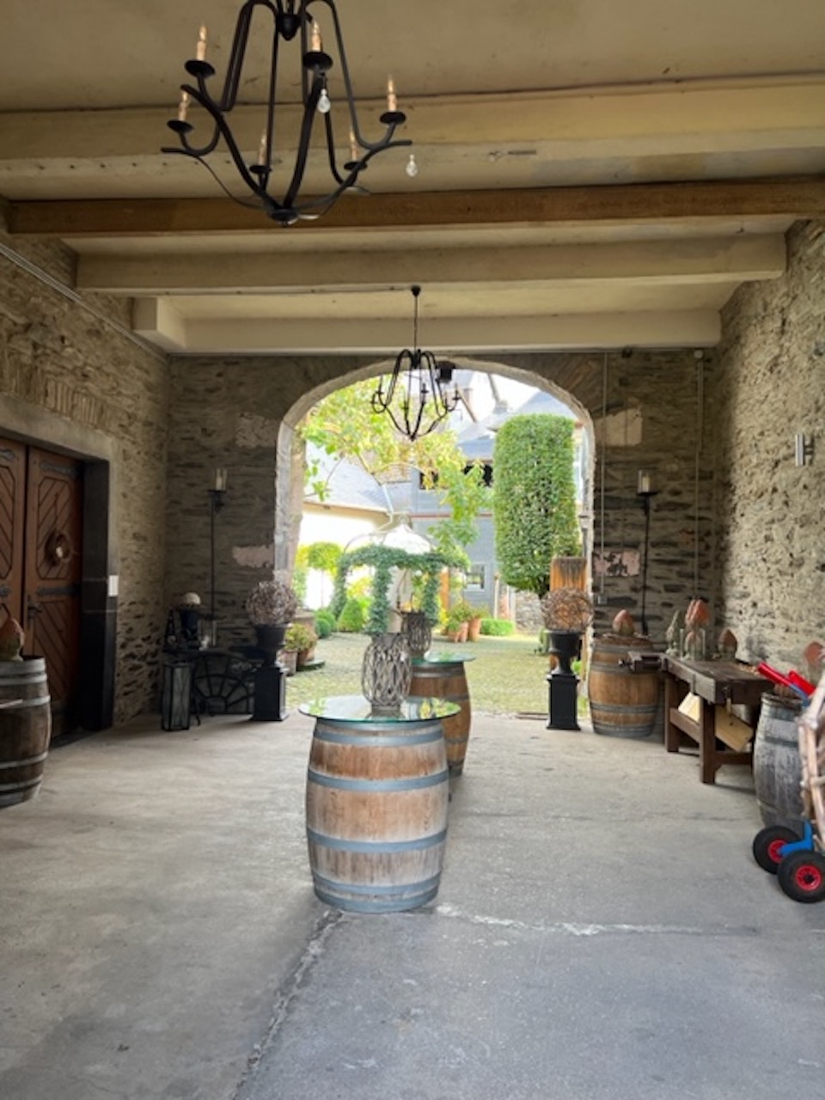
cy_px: 550
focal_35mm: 26
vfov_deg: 67.3
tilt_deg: +3.4
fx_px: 826
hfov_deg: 53.1
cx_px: 412
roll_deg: +0.0
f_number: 1.5
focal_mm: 5.7
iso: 50
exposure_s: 1/121
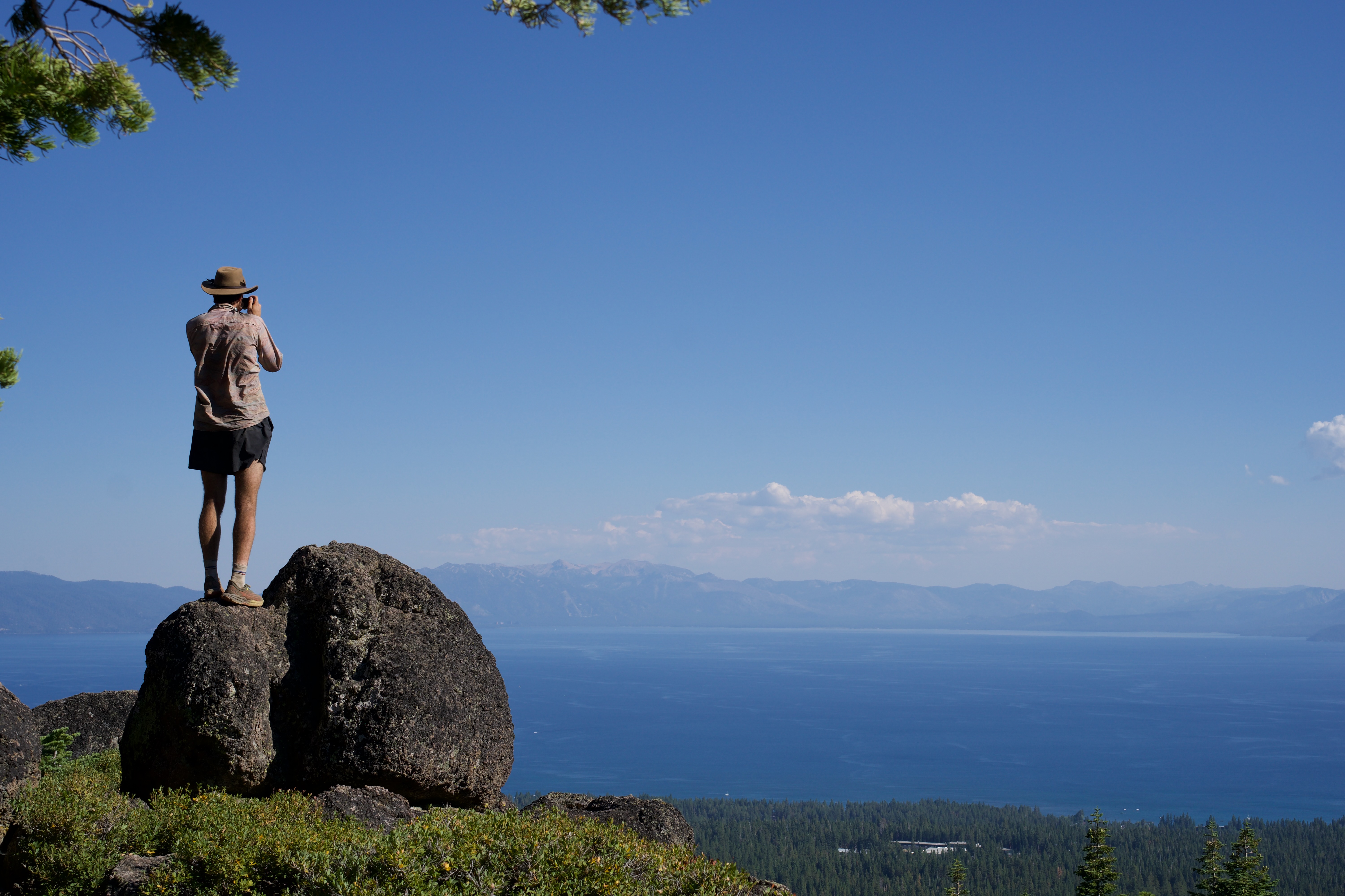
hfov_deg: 37.9
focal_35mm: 52
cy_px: 448
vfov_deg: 25.8
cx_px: 672
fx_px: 1961
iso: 100
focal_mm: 35
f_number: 8
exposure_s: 1/400
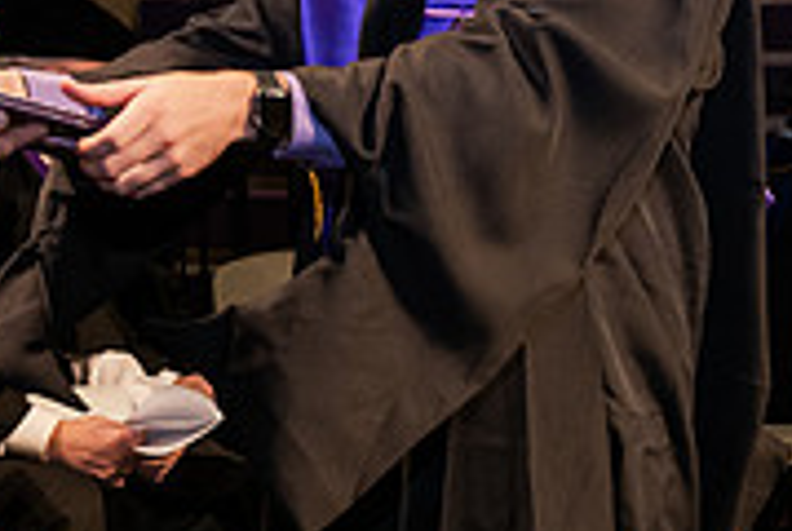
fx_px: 3922
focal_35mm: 178
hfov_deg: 11.4
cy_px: -69
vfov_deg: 7.7
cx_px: -22
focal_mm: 55
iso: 1600
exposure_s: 1/200
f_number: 6.3
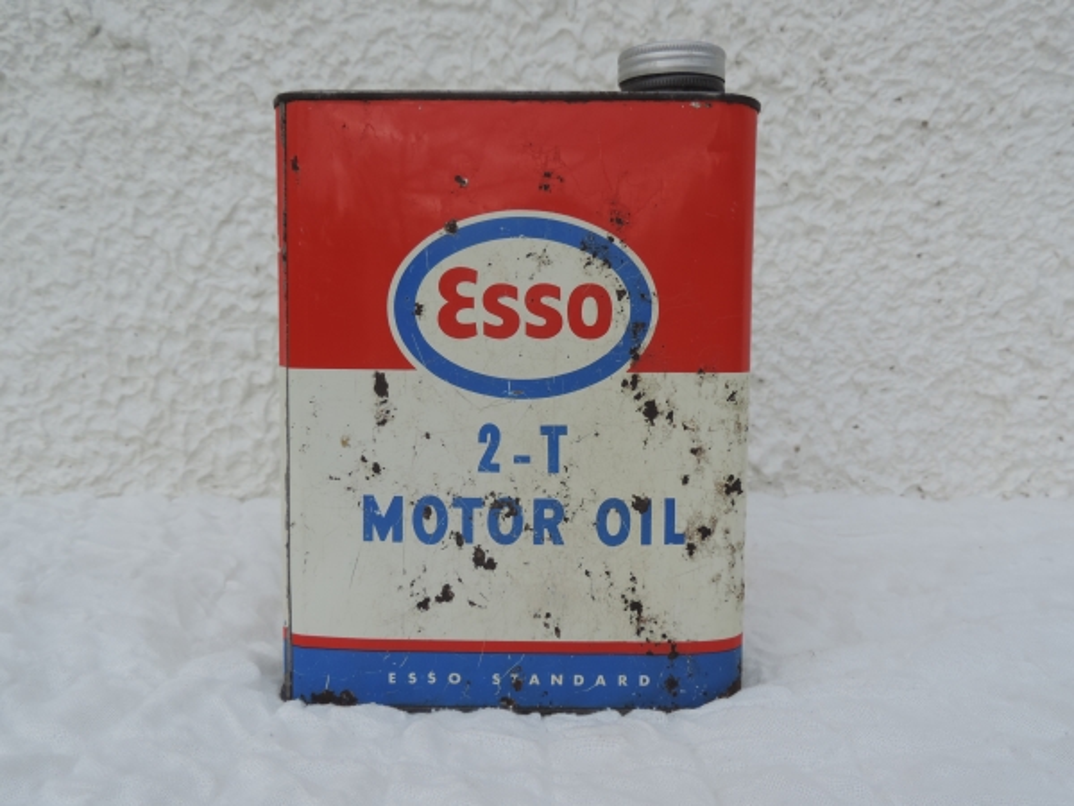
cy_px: 403
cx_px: 537
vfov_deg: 46.8
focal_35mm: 30
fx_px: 931
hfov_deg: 60.0
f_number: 3.1
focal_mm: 5.3
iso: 80
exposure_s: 1/400
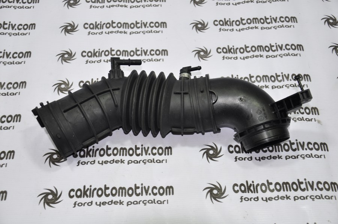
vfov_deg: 25.7
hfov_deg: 37.9
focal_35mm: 52
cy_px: 112
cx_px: 169
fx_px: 492
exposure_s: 1/40
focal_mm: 35
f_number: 4.5
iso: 200
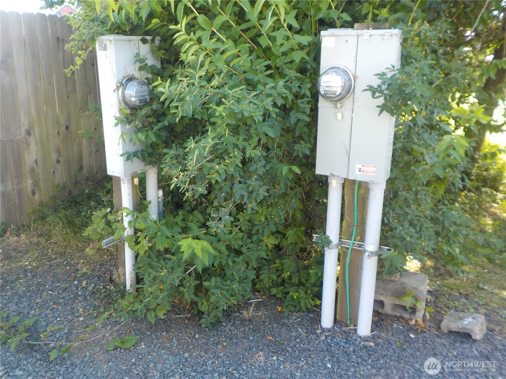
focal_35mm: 30
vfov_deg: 46.8
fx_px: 439
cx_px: 253
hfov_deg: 60.0
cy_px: 190
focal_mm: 4.1
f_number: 3.3
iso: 125
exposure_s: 1/40
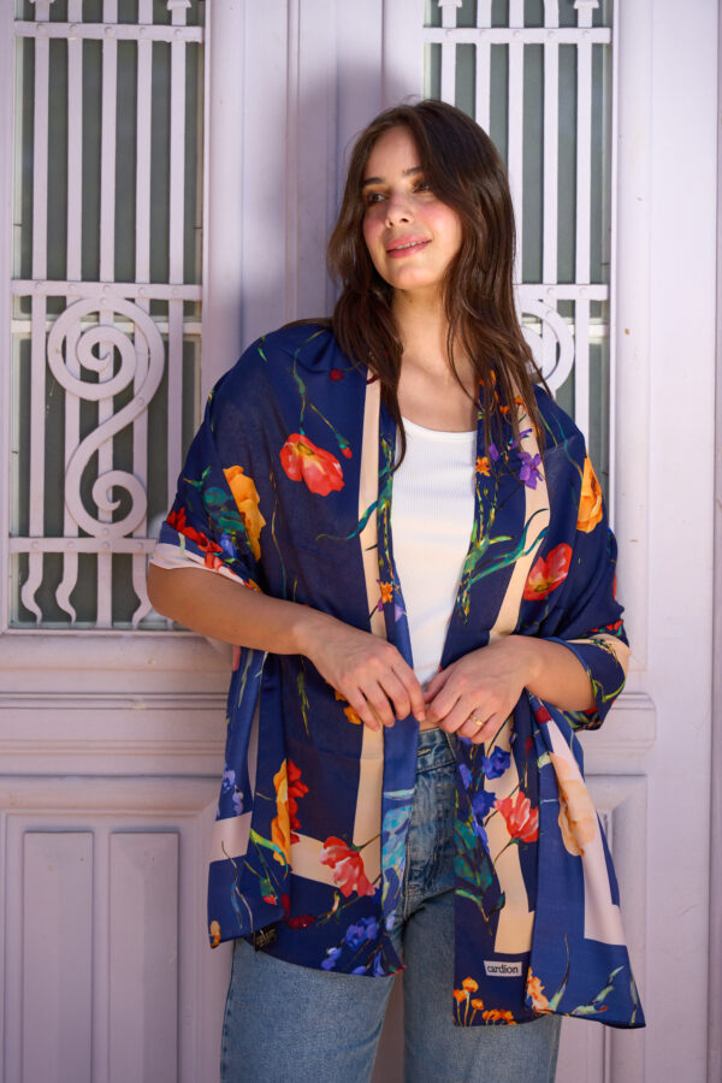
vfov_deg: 28.8
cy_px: 542
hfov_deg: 19.5
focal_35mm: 70
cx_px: 361
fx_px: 2106
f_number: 2.8
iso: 400
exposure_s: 1/2000
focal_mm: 70
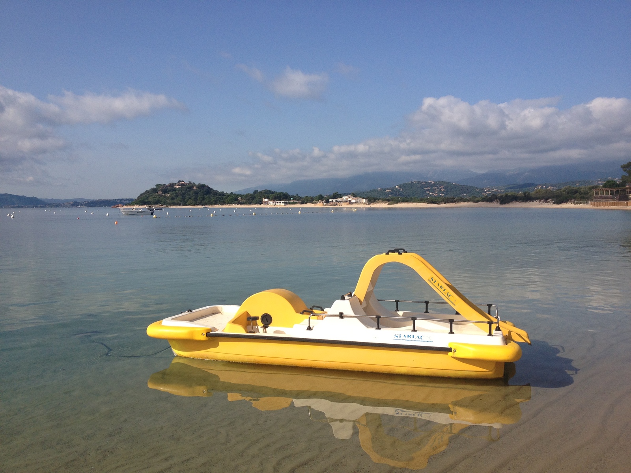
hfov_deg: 52.6
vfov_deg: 40.7
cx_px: 316
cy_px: 236
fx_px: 638
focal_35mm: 35
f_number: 2.4
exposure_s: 1/2304
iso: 64
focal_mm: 4.28
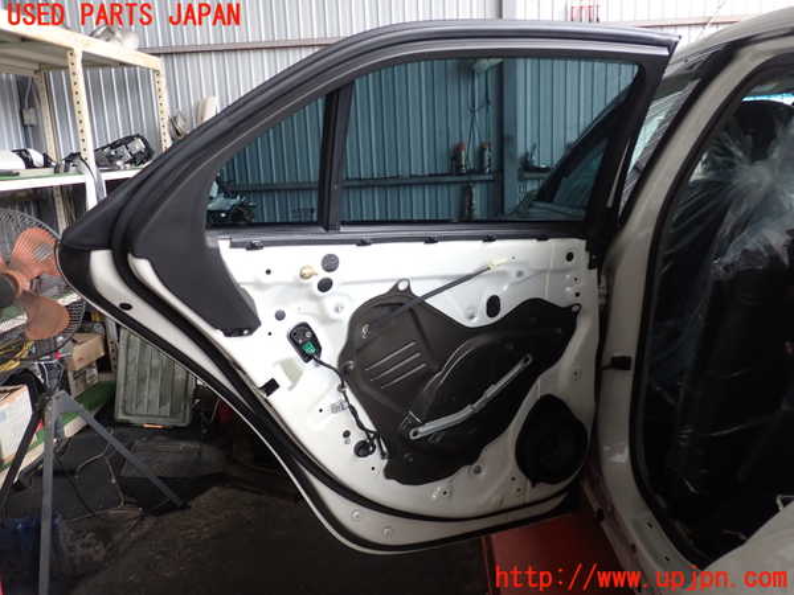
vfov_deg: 46.8
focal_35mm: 30
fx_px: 688
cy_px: 298
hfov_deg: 60.0
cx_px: 397
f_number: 2.3
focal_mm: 5.4
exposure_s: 1/50
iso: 200
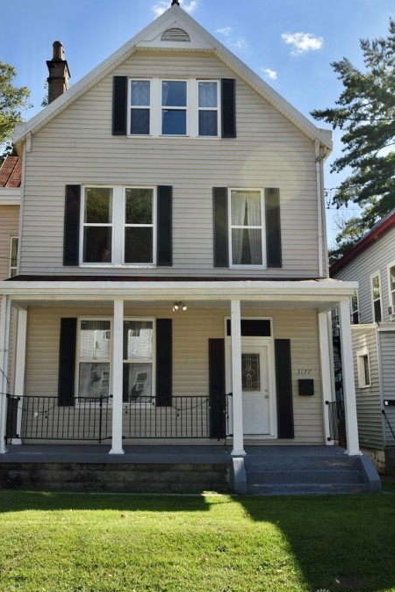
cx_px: 175
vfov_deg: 47.3
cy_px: 272
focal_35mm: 41
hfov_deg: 32.6
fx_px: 674
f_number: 8
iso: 100
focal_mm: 24
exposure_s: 1/200
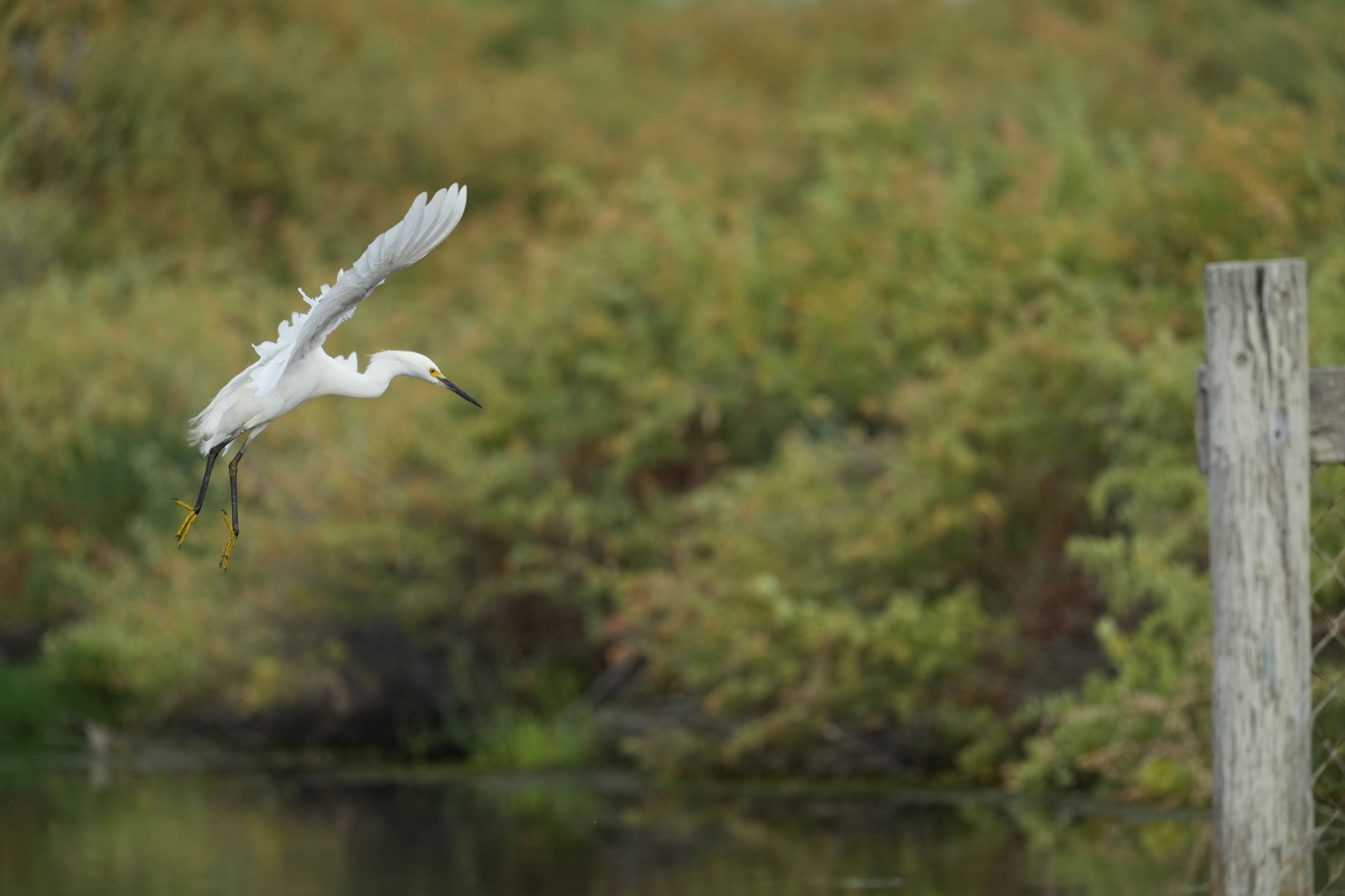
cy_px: 448
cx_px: 672
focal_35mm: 600
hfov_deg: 3.4
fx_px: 22415
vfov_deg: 2.3
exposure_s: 1/2500
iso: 1000
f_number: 5.6
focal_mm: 600
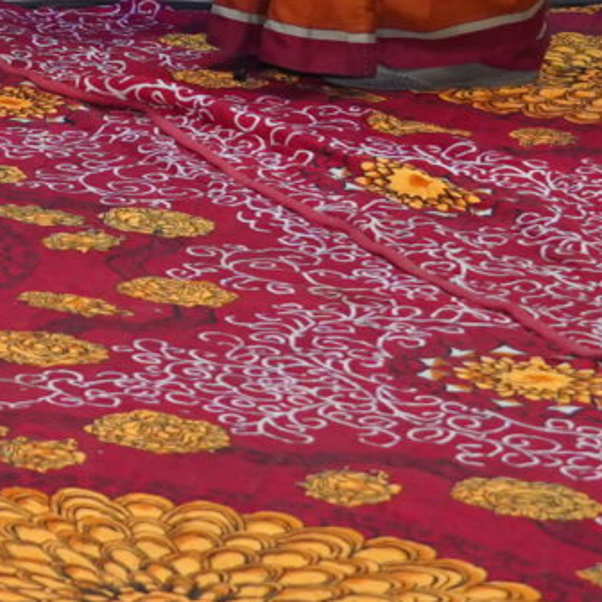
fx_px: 3817
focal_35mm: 194
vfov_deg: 8.3
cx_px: -1571
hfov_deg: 7.3
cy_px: -818
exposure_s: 1/200
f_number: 4.5
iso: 2000
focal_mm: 30
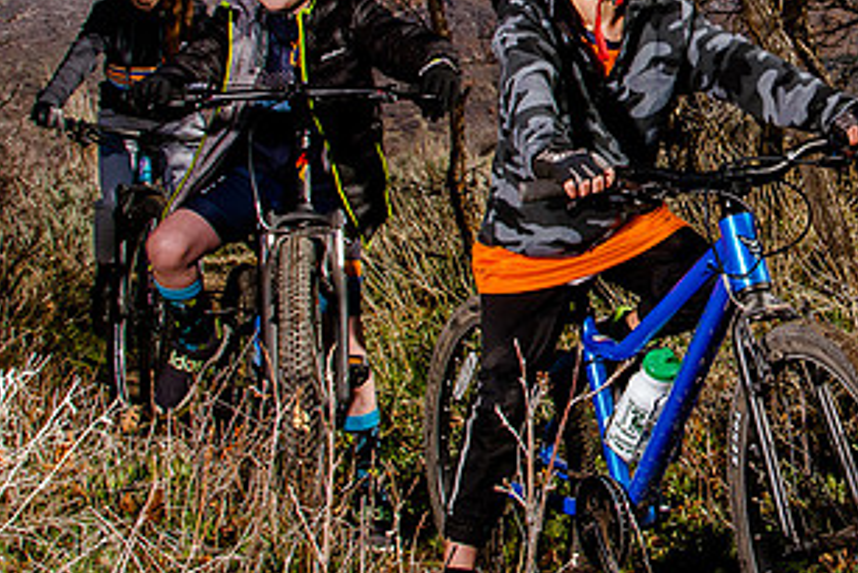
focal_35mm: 87
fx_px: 2074
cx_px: 767
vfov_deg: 15.6
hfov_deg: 22.8
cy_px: 102
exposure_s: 1/400
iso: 200
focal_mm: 24
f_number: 9
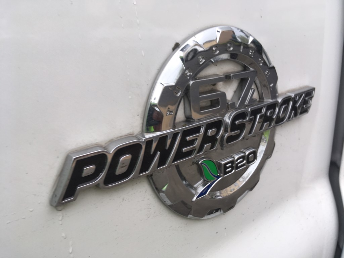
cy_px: 129
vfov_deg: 48.2
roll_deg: +10.9
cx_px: 172
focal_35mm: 29
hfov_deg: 61.7
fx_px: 288
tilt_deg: -13.3
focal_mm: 4.15
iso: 25
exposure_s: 1/154
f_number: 2.2
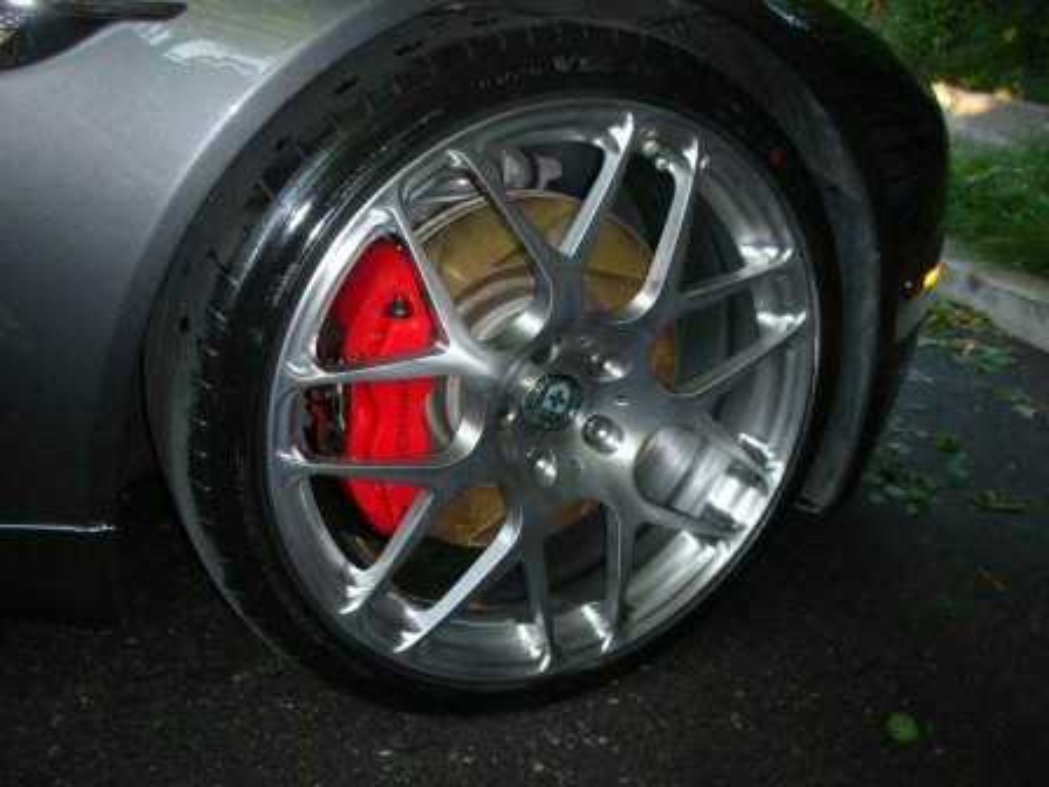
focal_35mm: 35
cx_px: 524
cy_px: 394
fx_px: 1061
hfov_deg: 52.6
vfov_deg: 40.7
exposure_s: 1/60.1
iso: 50
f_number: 3
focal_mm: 5.8
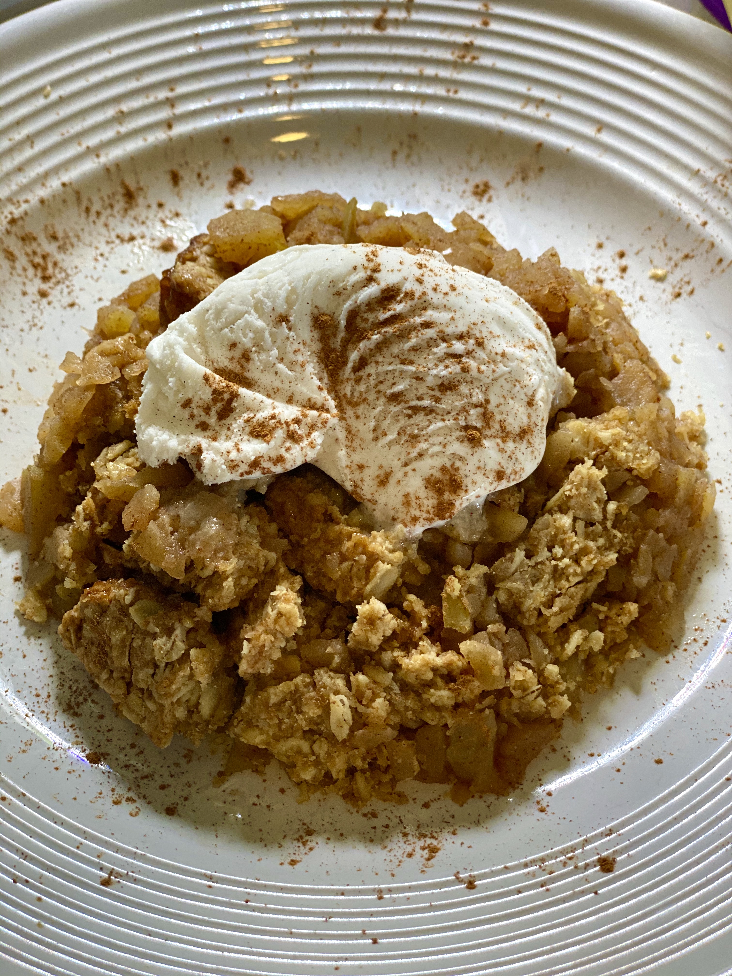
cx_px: 366
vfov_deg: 36.8
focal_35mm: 52
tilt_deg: -53.1
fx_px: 1466
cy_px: 488
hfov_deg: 28.0
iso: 125
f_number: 2
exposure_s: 1/120
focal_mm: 6
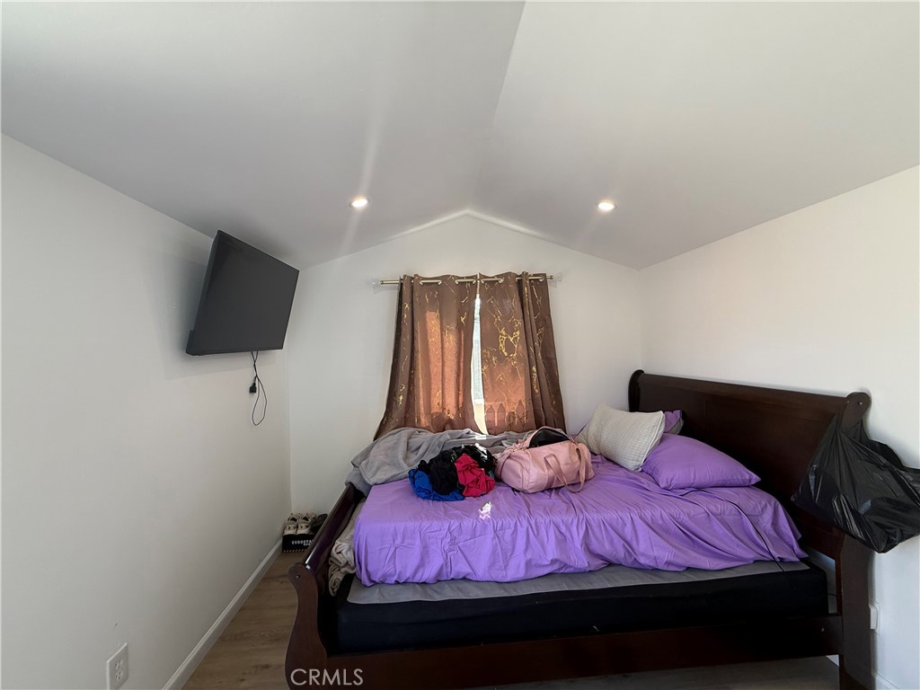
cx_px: 460
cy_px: 345
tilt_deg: +0.7
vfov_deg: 85.7
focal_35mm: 14
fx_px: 372
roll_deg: +2.3
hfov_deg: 102.1
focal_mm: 2.22
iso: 100
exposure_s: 1/120
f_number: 2.2
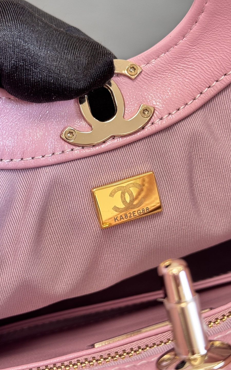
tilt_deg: -46.9
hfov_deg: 25.3
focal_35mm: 51
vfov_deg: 39.6
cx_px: 118
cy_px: 185
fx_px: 514
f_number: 1.78
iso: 80
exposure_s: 1/59
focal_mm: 6.76
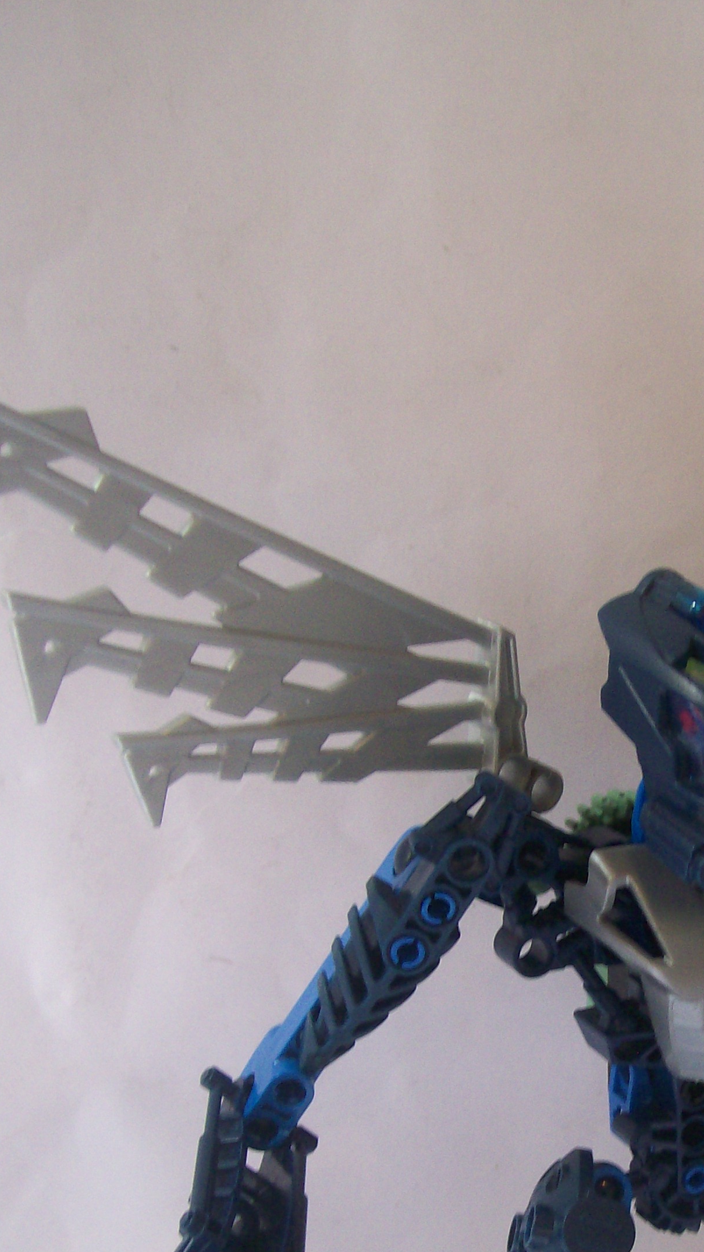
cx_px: 618
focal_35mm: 56
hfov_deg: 21.0
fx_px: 1859
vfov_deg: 36.7
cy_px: 873
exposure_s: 1/32
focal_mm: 6
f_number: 2.7
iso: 110
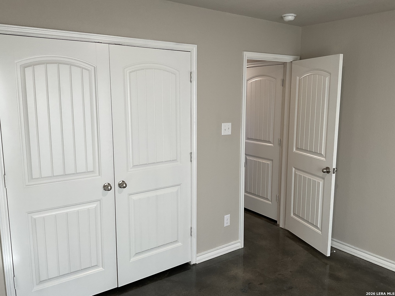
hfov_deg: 61.7
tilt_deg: -8.5
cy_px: 148
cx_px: 198
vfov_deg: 48.2
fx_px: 331
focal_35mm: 29
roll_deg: -0.3
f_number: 1.8
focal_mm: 3
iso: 50
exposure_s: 1/60
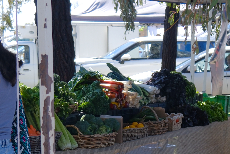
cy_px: 163
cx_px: 180
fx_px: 811
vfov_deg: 10.7
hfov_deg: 16.0
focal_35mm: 127
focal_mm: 26.6
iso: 250
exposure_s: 1/220
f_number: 4.2
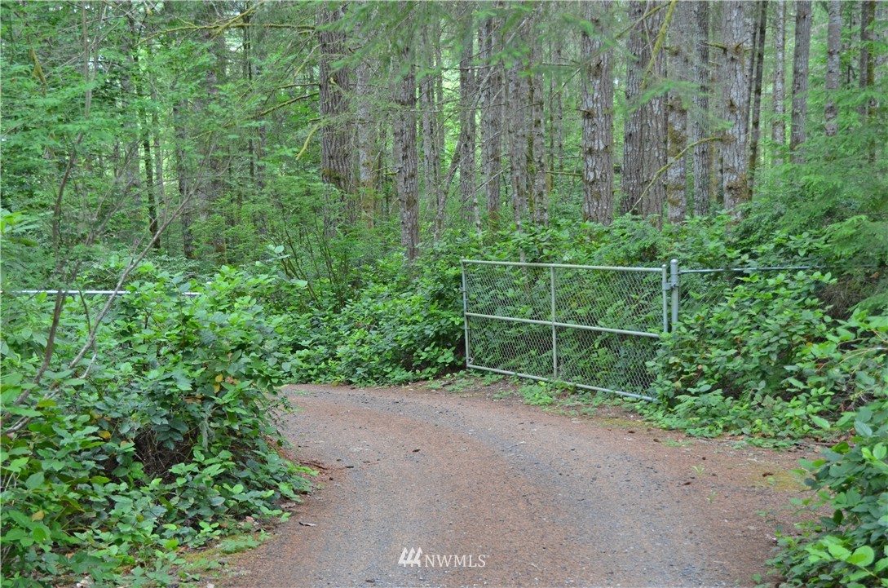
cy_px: 294
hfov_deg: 32.0
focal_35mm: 63
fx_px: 1551
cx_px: 444
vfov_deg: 21.5
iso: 400
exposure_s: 1/100
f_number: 5
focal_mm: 42
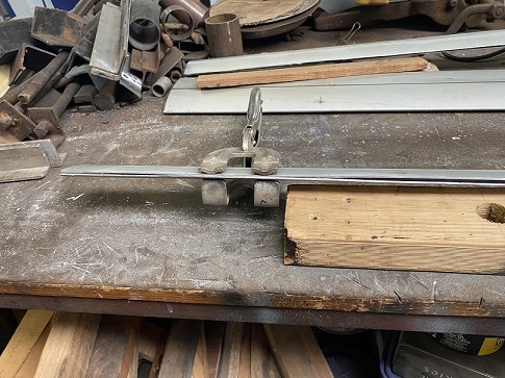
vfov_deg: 53.0
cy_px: 189
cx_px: 252
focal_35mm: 26
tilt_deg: -39.2
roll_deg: +7.2
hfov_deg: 67.3
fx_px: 379
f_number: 1.8
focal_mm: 4.25
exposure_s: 1/50
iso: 160
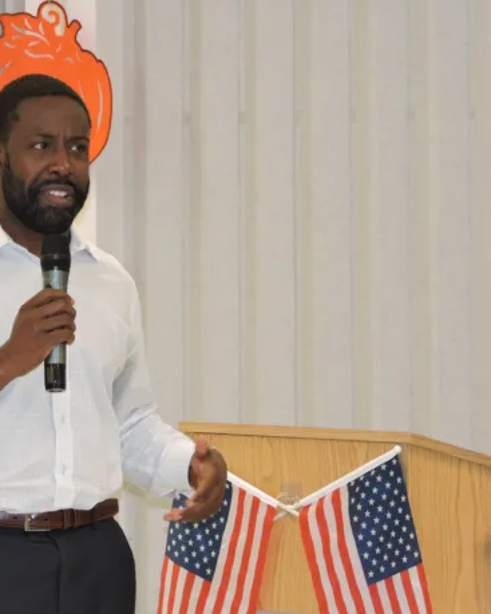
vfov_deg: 8.8
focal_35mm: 220
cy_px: 308
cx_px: 46
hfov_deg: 7.0
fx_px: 3998
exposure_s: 1/80
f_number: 4.4
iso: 560
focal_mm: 27.6
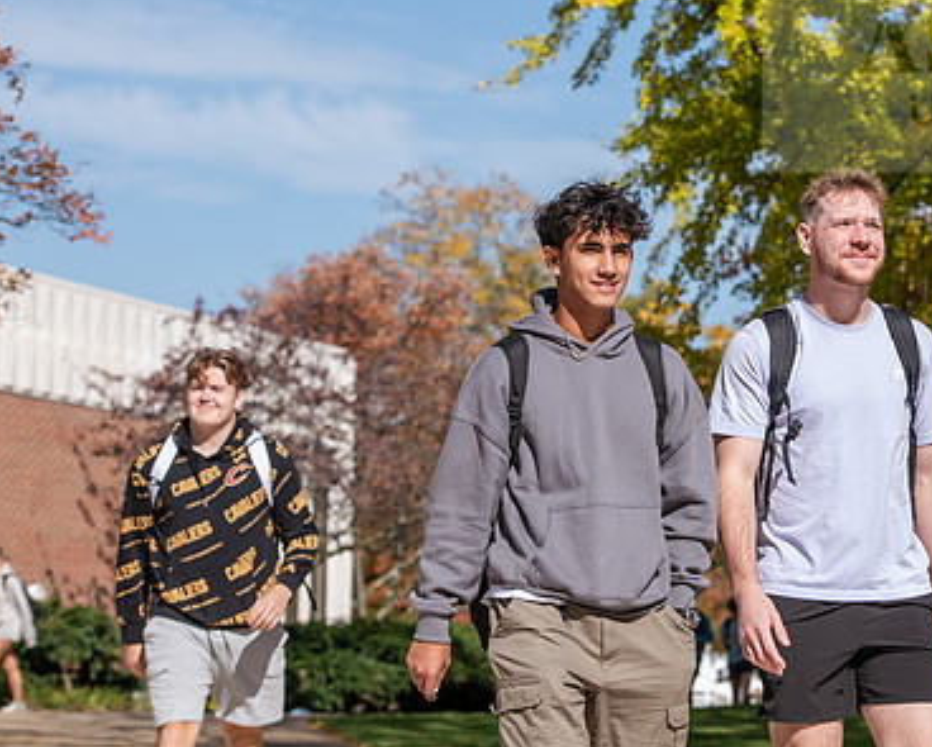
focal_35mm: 133
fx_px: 3672
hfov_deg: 14.4
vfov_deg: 11.6
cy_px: 267
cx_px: 686
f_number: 5.6
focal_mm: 90
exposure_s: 1/800
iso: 160
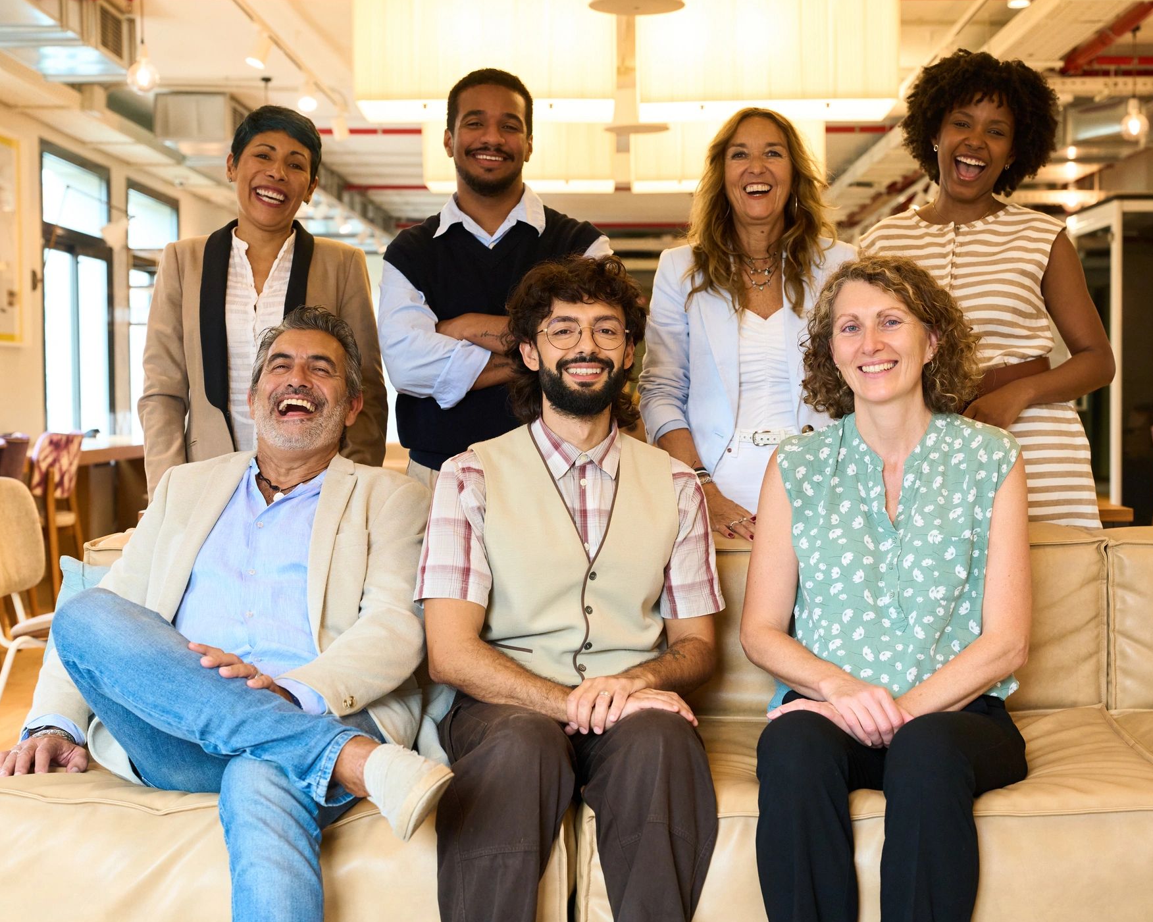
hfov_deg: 37.3
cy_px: 463
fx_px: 1706
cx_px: 614
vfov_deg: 30.2
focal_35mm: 50
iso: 1600
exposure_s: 1/250
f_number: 4
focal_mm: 44
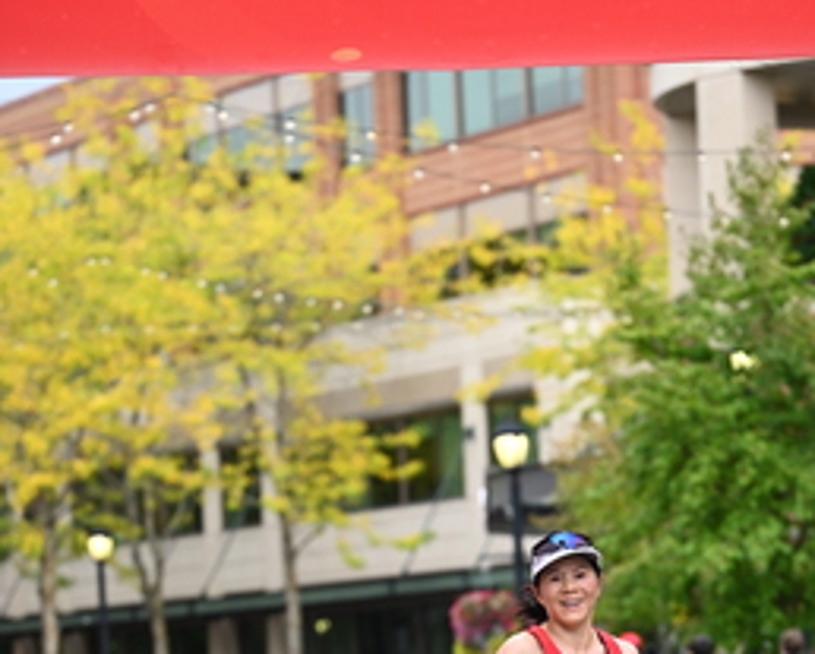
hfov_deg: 10.6
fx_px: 4395
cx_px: 516
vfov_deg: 8.4
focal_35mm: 182
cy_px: 724
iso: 640
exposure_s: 1/2000
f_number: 2.8
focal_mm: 91
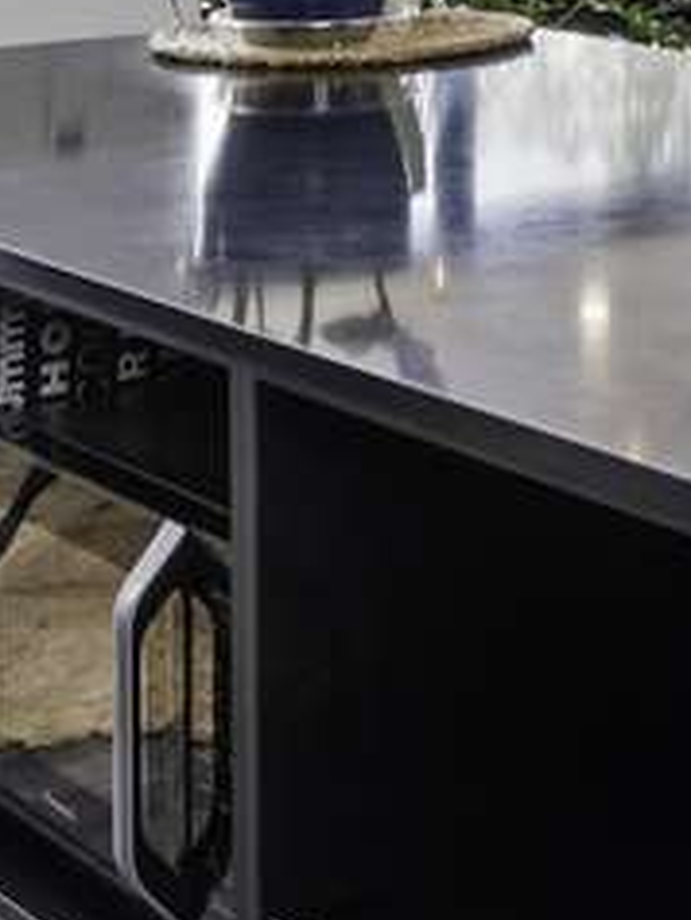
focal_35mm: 109
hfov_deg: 12.6
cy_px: -309
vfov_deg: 16.9
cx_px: 1168
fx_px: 2899
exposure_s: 1/10
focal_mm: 14
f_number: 11
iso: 320
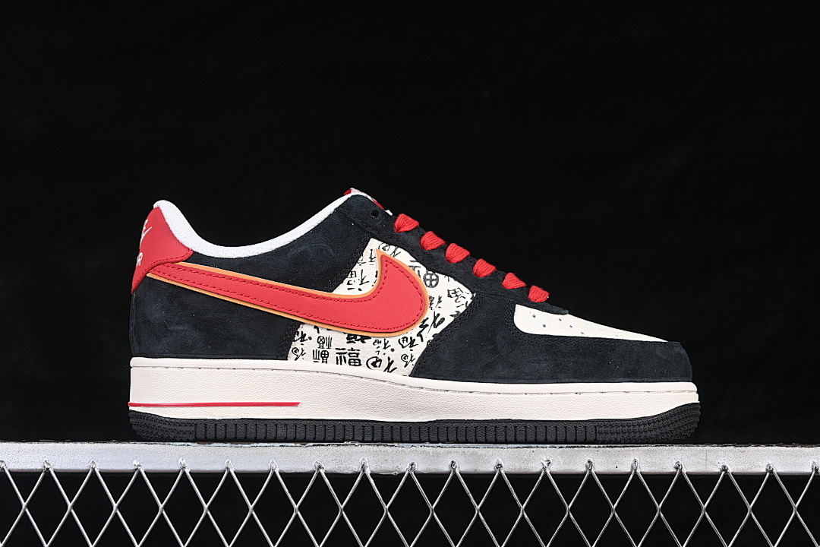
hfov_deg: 27.0
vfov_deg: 18.2
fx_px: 1708
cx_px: 410
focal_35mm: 75
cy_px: 274
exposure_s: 1/60
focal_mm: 50
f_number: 6.3
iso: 160
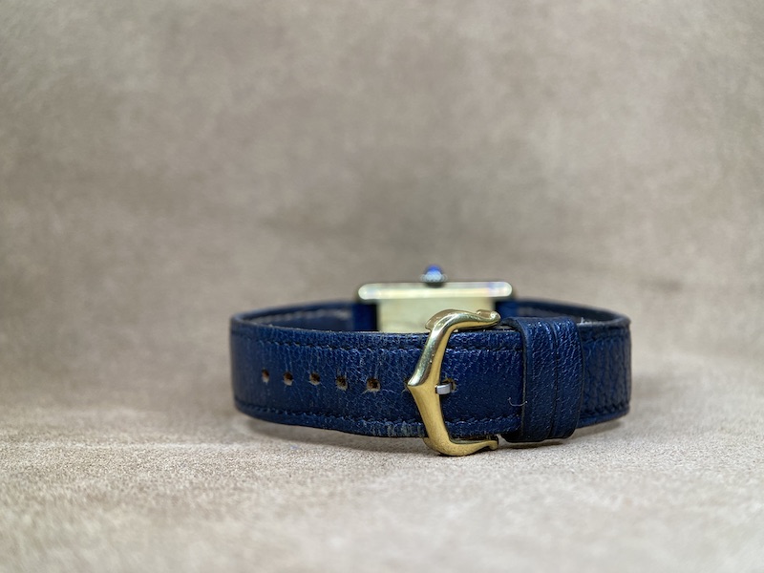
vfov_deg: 53.1
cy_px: 286
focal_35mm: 26
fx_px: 574
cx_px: 382
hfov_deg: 67.3
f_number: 1.8
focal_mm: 4.25
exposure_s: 1/120
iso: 125
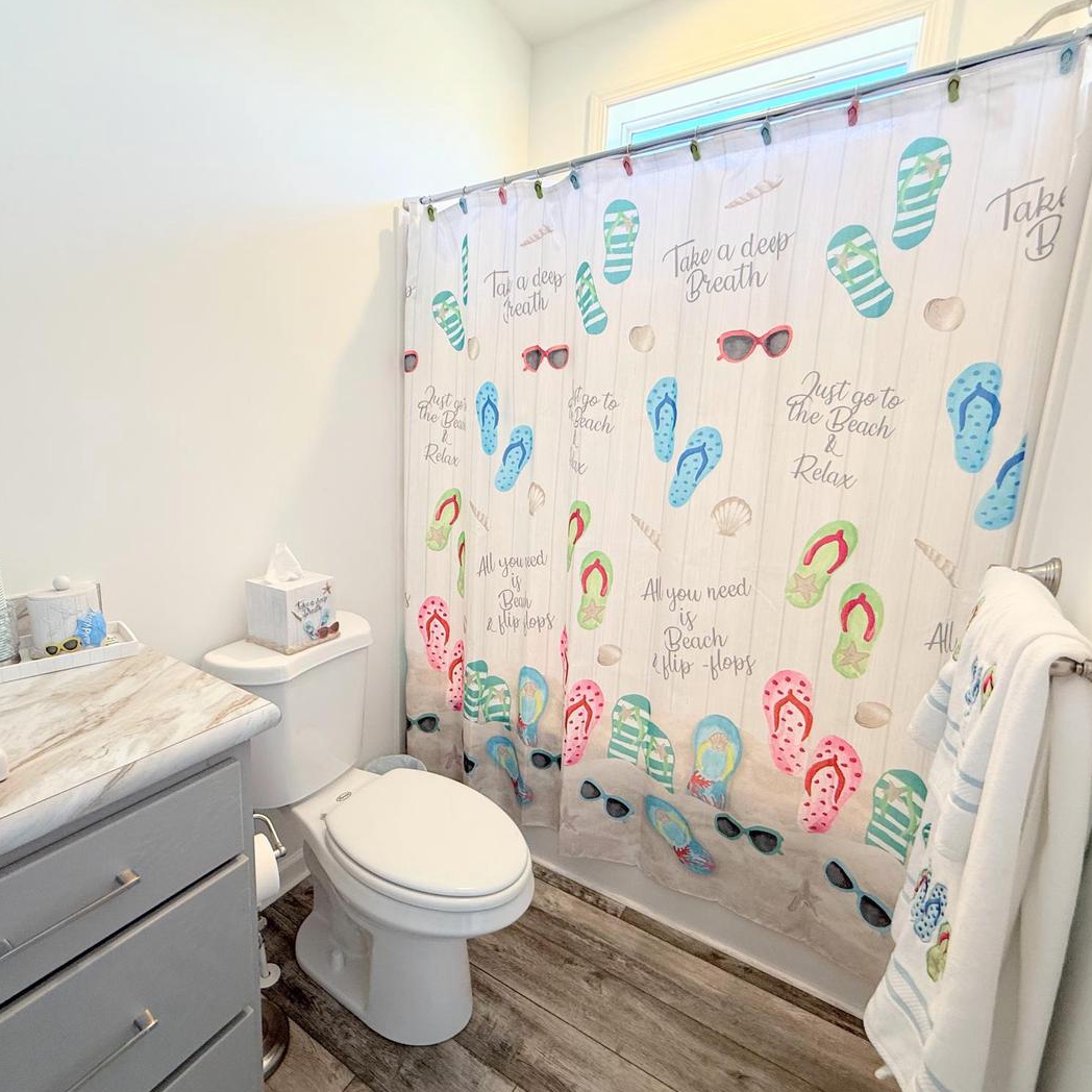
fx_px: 607
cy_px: 542
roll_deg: -1.5
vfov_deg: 84.0
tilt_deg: -10.5
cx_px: 469
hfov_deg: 83.5
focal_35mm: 17
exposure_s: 1/120
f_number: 2.2
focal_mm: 2.22
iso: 160
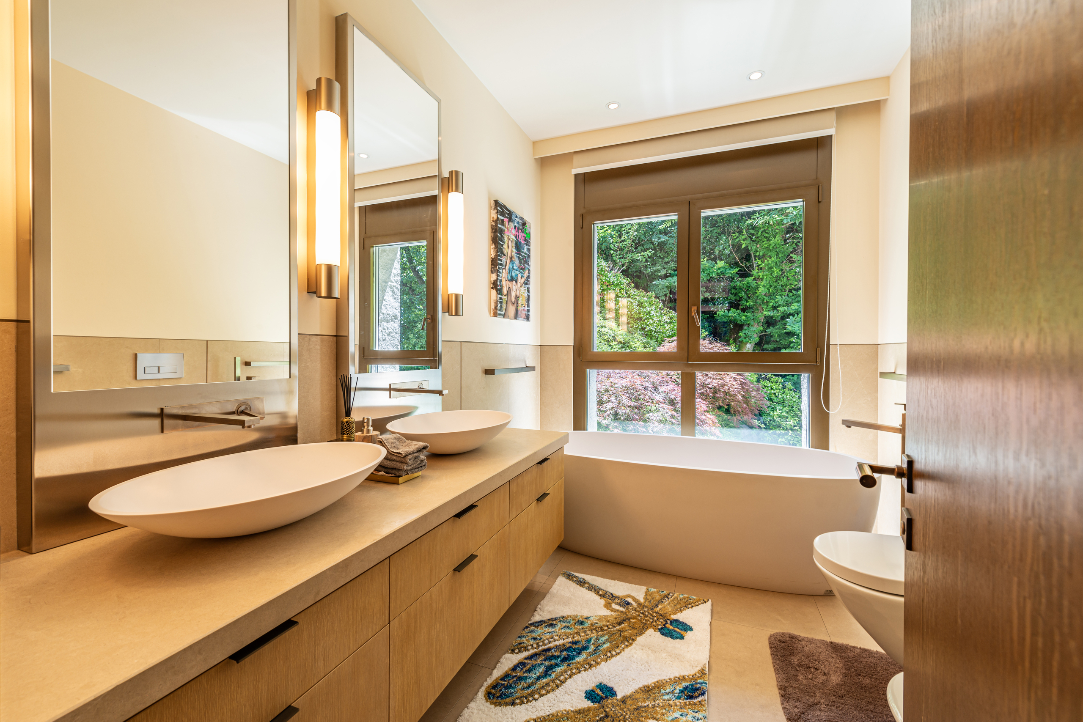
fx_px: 421
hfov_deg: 104.3
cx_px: 542
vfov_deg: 81.2
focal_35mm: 14
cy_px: 361
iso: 100
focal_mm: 14
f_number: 9
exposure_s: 1/5
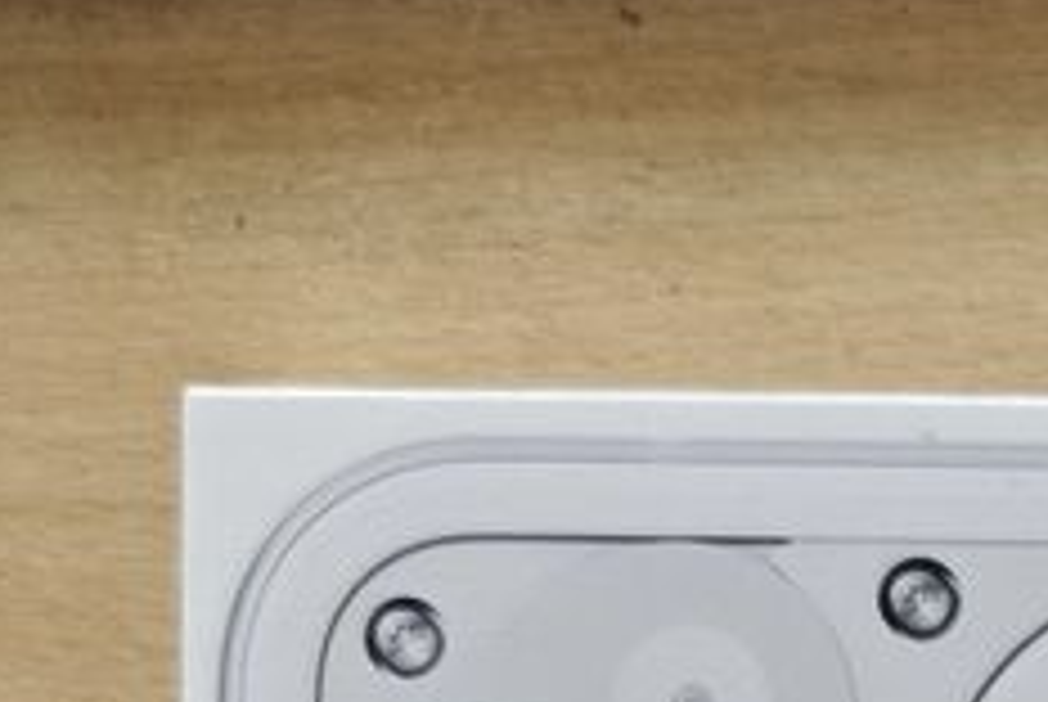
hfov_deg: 9.3
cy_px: 1521
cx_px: 2222
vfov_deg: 6.5
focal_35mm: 205
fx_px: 5975
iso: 160
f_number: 1.63
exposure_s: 1/100
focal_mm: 8.72
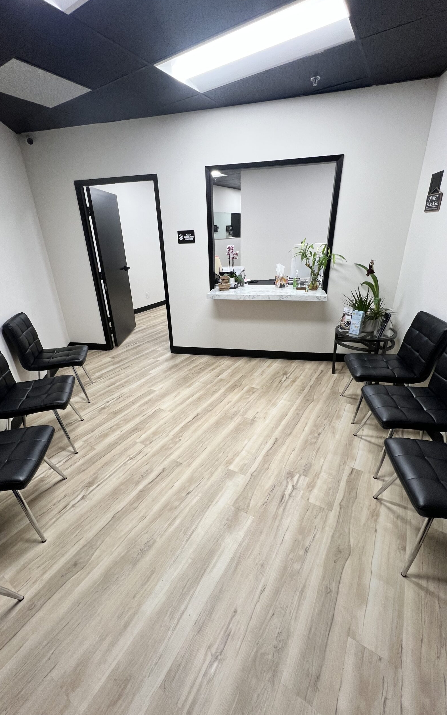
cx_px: 215
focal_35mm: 14
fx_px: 273
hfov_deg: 78.6
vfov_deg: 105.3
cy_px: 360
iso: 100
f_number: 1.8
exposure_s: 1/133
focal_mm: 1.57
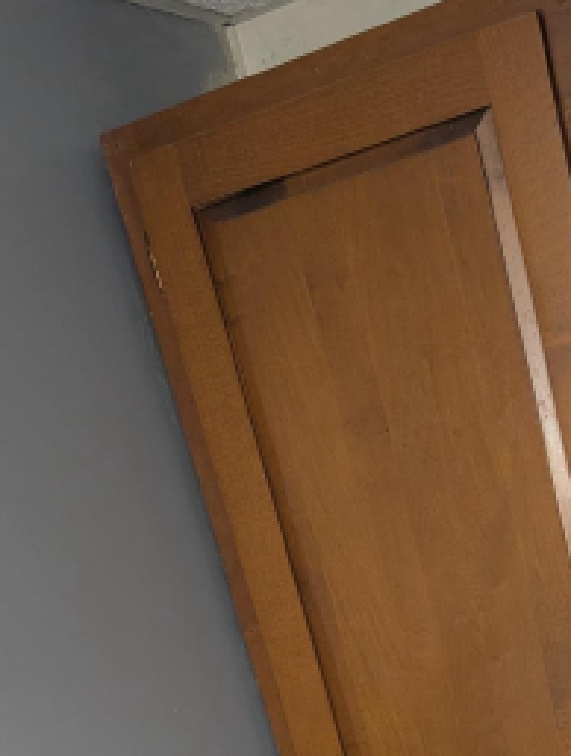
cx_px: 527
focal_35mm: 62
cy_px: 888
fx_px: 1358
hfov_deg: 23.1
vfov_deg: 27.6
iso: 563
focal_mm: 6.9
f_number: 1.68
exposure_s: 1/60
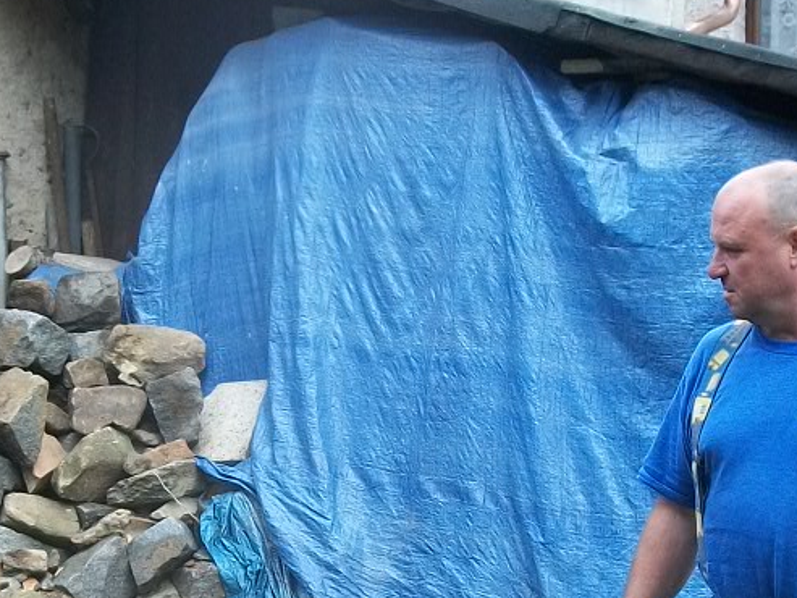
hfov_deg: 23.6
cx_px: 380
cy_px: 571
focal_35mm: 83
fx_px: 1911
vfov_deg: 17.4
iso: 80
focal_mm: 5.7
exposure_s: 1/80
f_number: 2.9
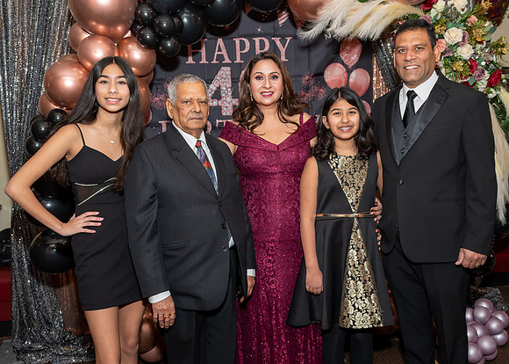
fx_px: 560
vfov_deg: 35.9
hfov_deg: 48.9
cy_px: 182
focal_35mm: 39
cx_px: 259
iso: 400
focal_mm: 22
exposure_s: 1/250
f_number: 5.6
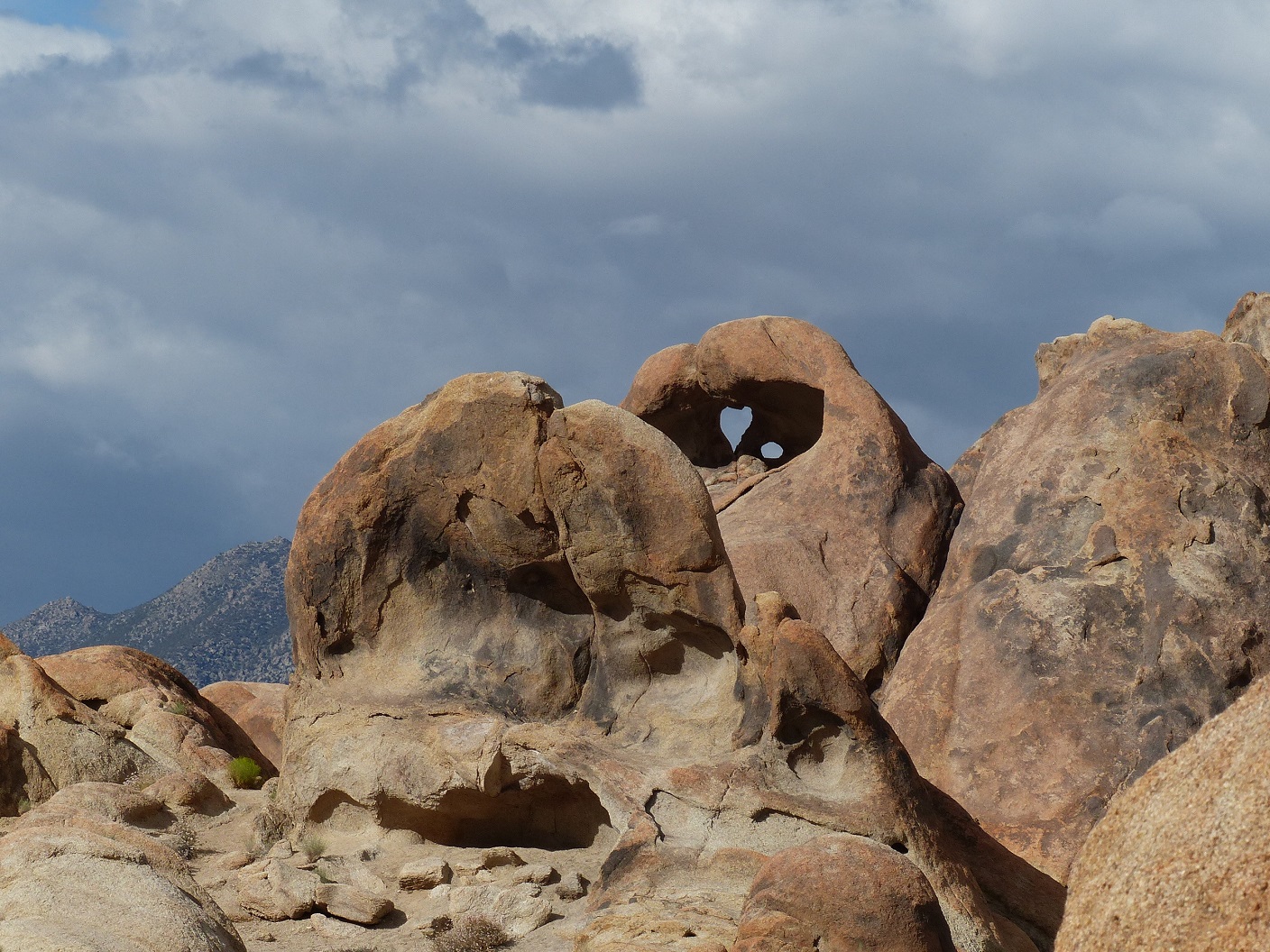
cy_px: 476
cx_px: 635
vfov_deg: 6.5
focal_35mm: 228
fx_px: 8365
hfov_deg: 8.7
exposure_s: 1/1600
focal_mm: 37.3
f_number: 4.5
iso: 100
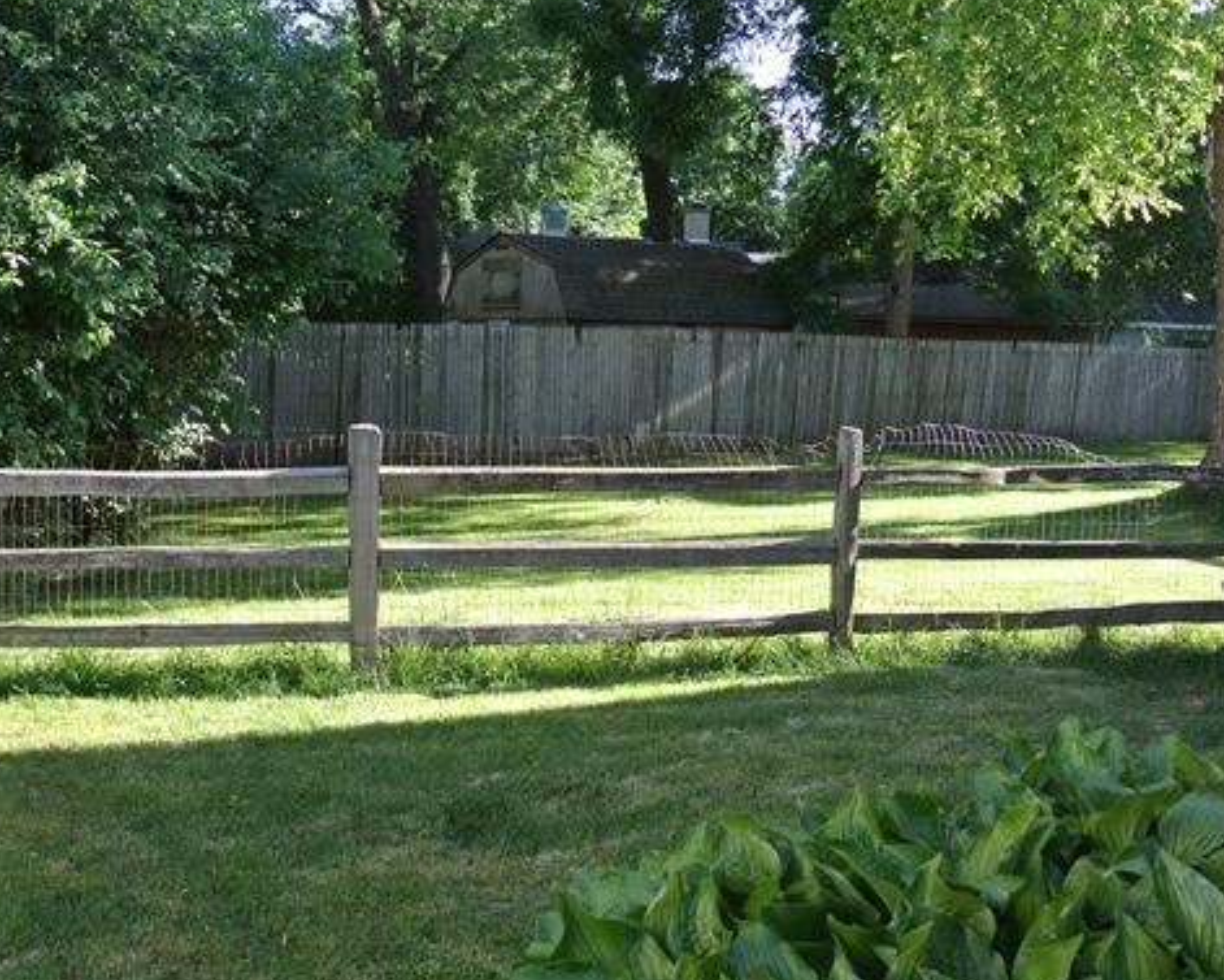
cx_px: 541
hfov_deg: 49.0
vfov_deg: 40.1
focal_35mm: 37
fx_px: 1341
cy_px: 473
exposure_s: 1/320
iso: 200
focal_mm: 11
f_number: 3.5
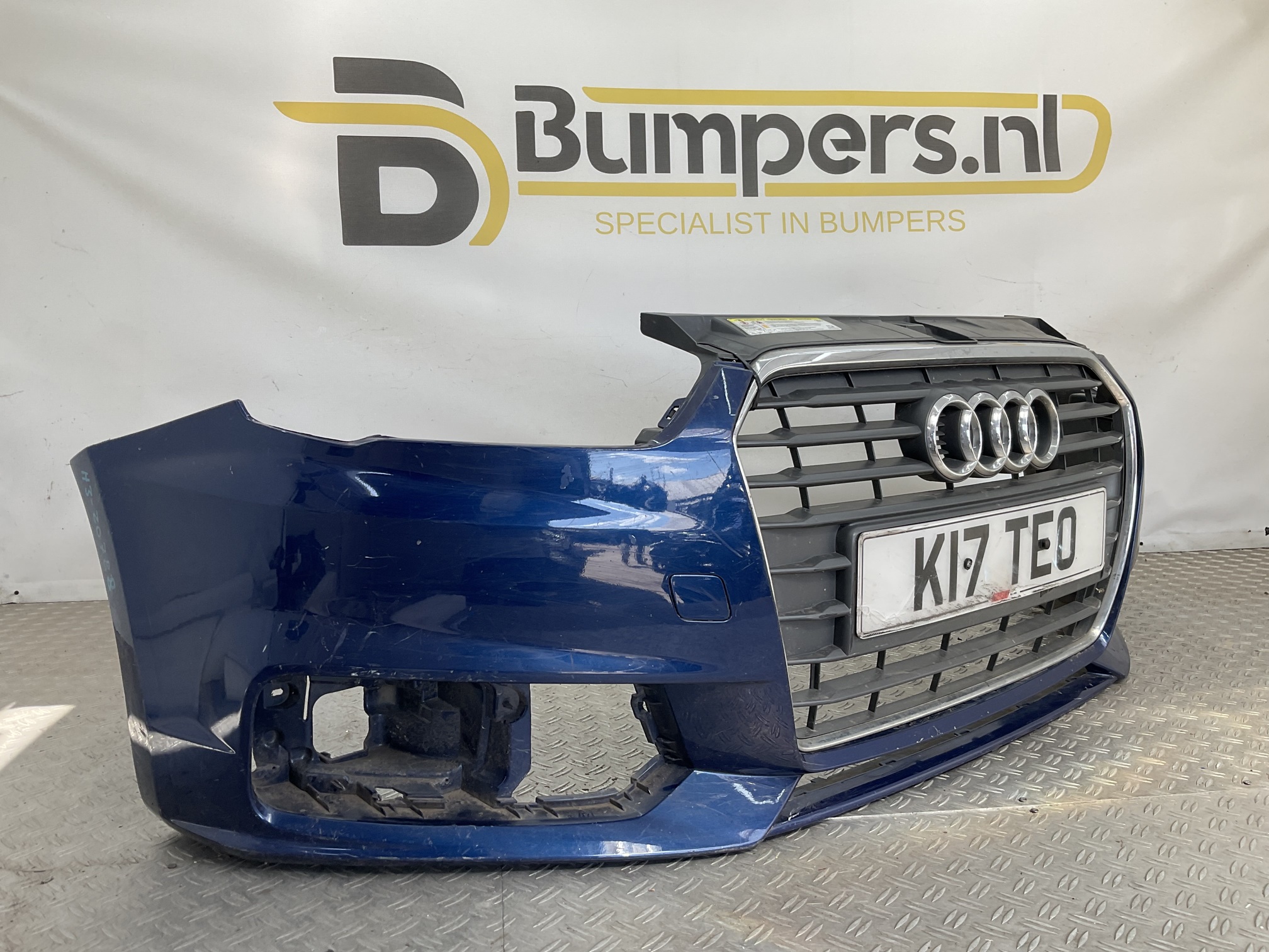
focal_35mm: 29
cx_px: 634
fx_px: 1063
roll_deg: +0.3
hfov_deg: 61.7
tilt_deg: -8.0
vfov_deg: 48.2
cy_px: 476
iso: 16
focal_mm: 3
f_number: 1.8
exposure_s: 1/181
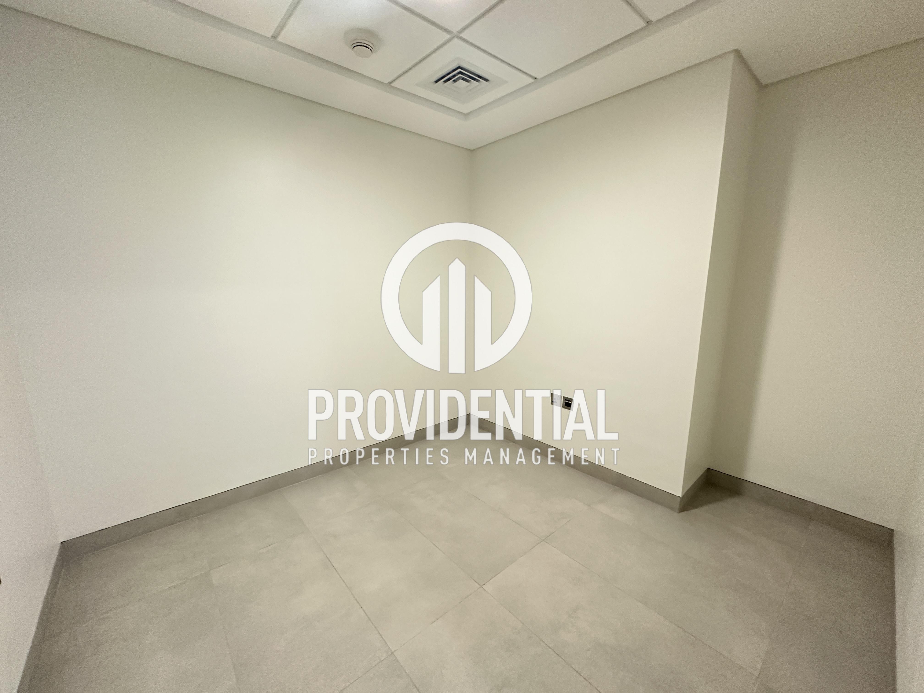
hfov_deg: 102.1
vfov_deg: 85.7
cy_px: 346
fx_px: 374
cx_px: 462
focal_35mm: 14
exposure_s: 1/50
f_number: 2.2
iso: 400
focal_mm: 2.22
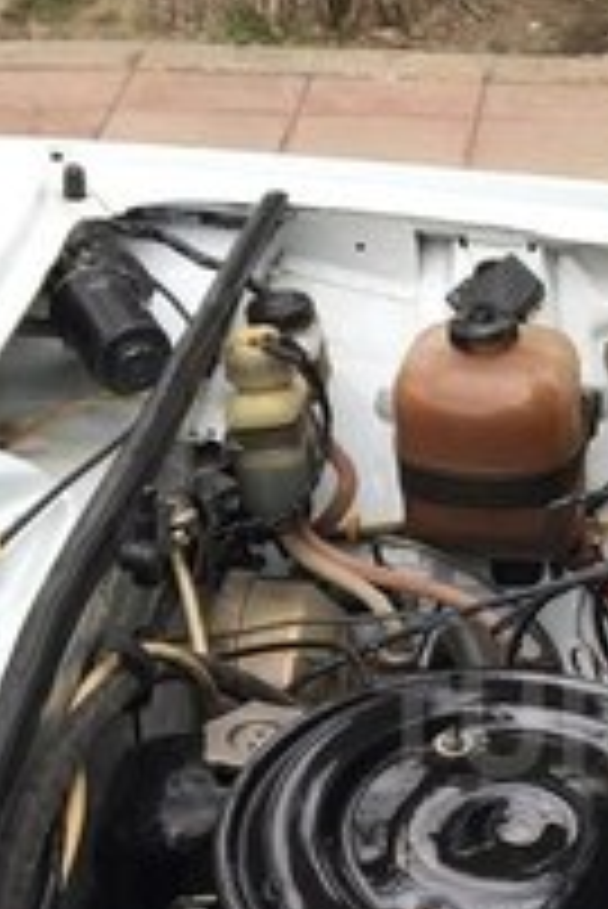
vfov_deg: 26.8
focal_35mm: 74
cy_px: 724
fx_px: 1871
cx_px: 721
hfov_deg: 17.6
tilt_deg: -36.0
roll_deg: -1.9
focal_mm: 4.15
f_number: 2.2
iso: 25
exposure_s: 1/184
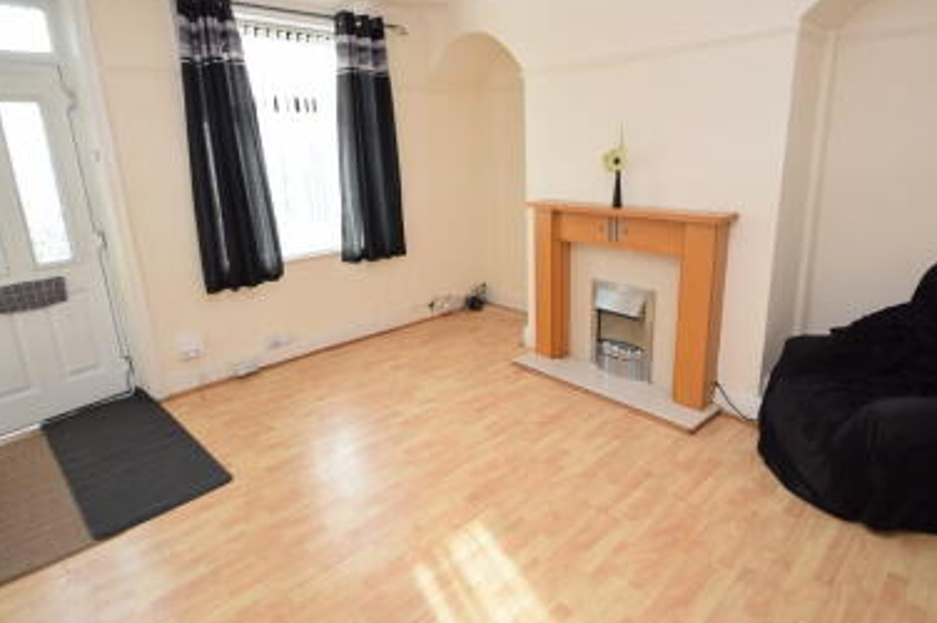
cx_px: 503
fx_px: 494
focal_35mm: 19
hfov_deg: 86.8
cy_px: 278
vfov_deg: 64.3
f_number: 5
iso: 400
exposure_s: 1/100
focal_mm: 10
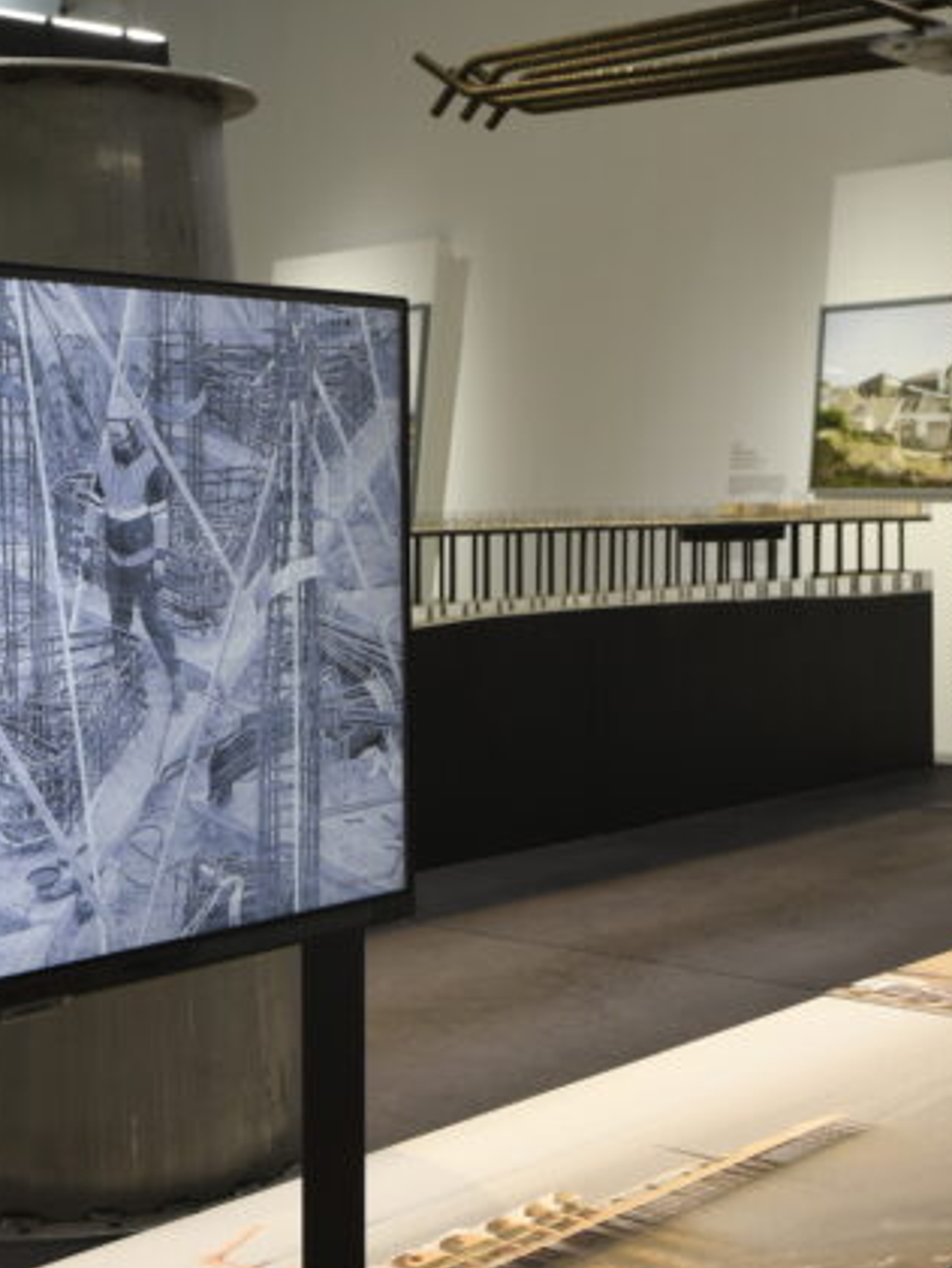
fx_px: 2309
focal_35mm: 63
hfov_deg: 23.0
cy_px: 494
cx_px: 199
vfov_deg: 30.6
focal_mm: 23
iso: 200
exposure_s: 1/2
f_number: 9
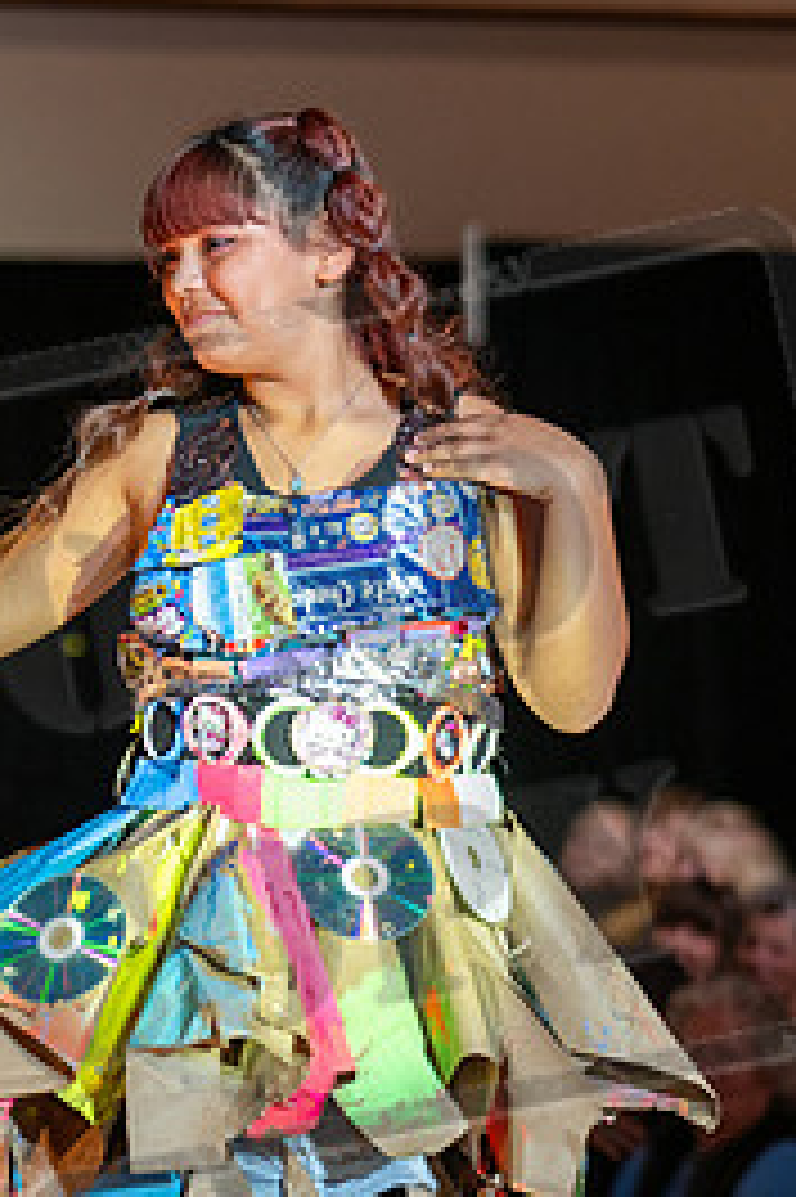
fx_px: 7306
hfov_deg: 6.2
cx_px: 301
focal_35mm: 220
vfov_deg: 9.4
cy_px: 734
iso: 1000
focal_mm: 130
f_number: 4
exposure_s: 1/250
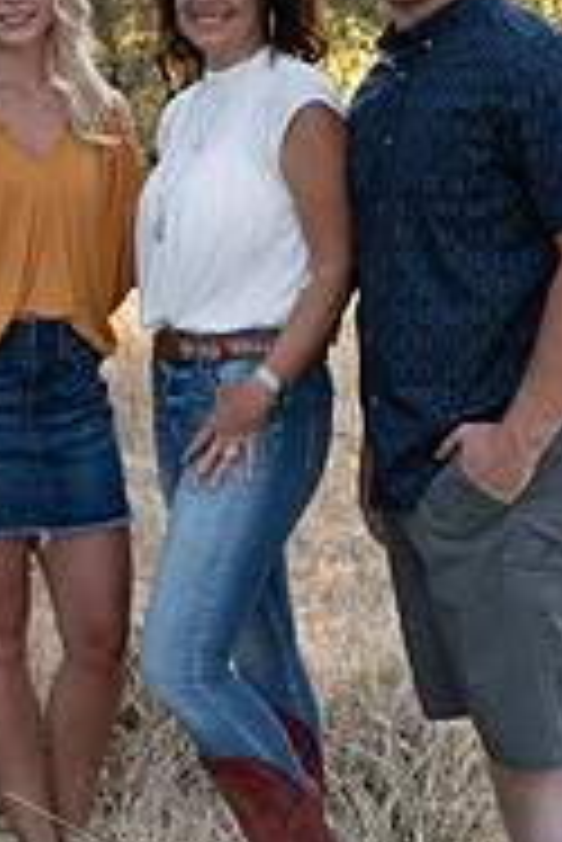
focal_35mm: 89
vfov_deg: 22.6
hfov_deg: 15.2
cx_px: 27
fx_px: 2080
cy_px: 185
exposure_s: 1/125
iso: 500
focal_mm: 37
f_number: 4.5
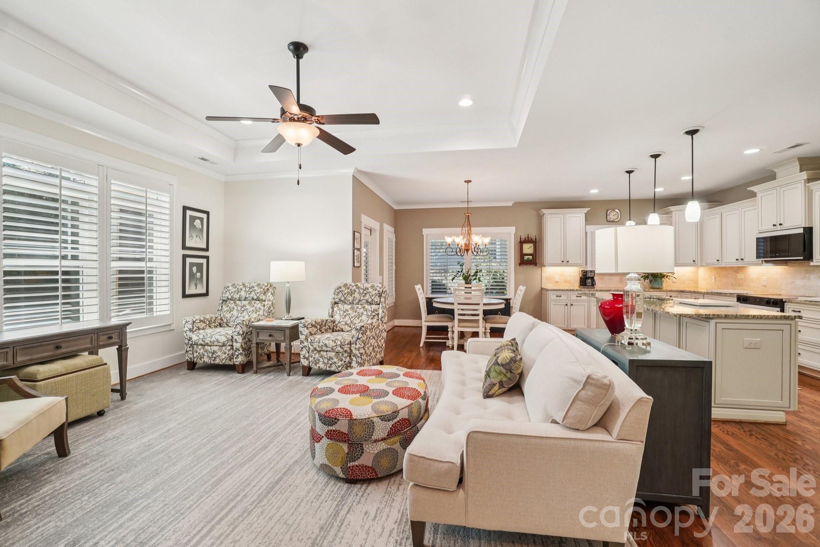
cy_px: 274
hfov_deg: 100.4
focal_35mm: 15
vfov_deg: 77.3
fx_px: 342
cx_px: 410
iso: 200
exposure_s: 1/30
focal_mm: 10
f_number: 8
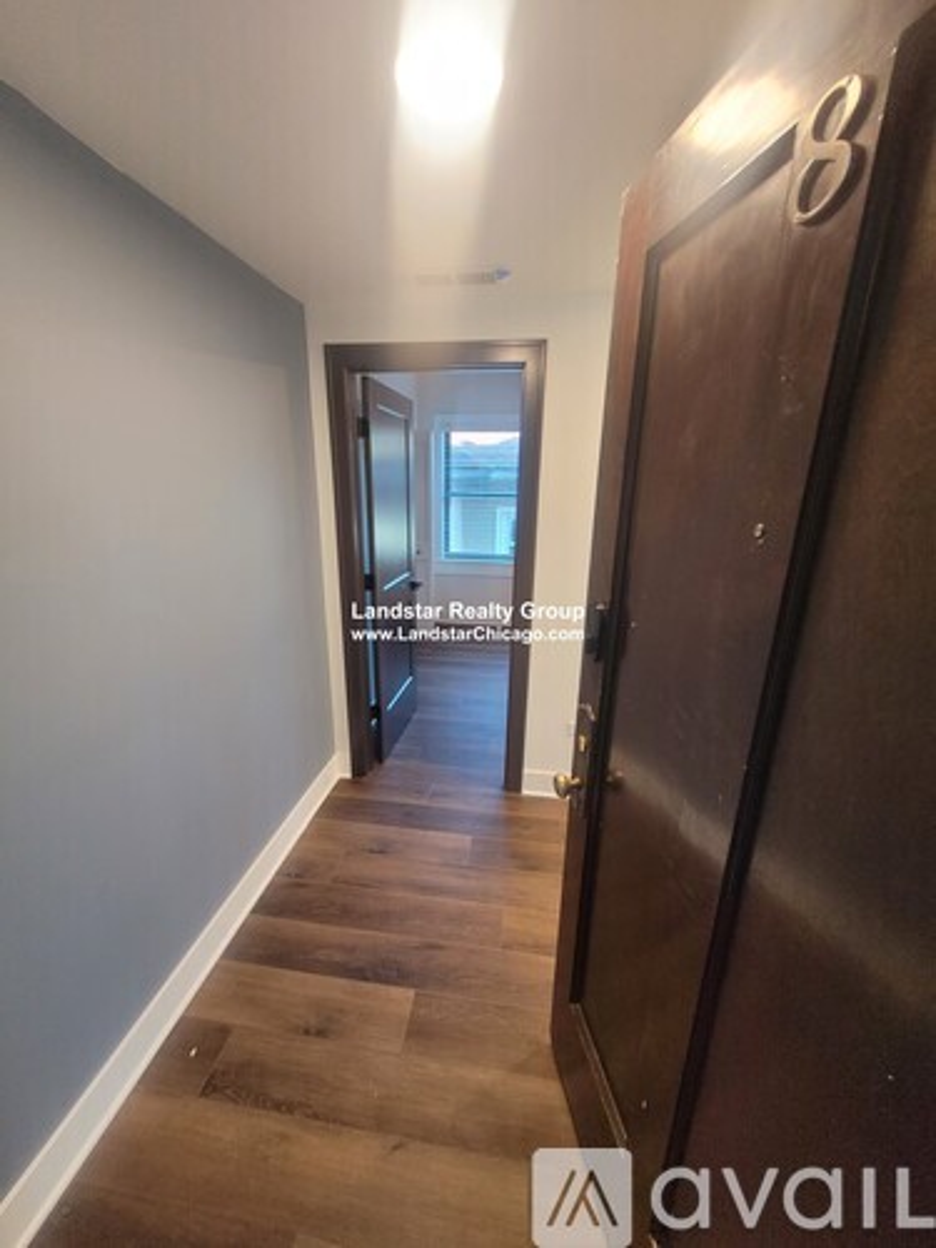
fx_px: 469
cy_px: 624
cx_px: 468
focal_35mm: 13
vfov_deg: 106.2
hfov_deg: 89.9
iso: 320
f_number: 2.2
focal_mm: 1.74
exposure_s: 1/60
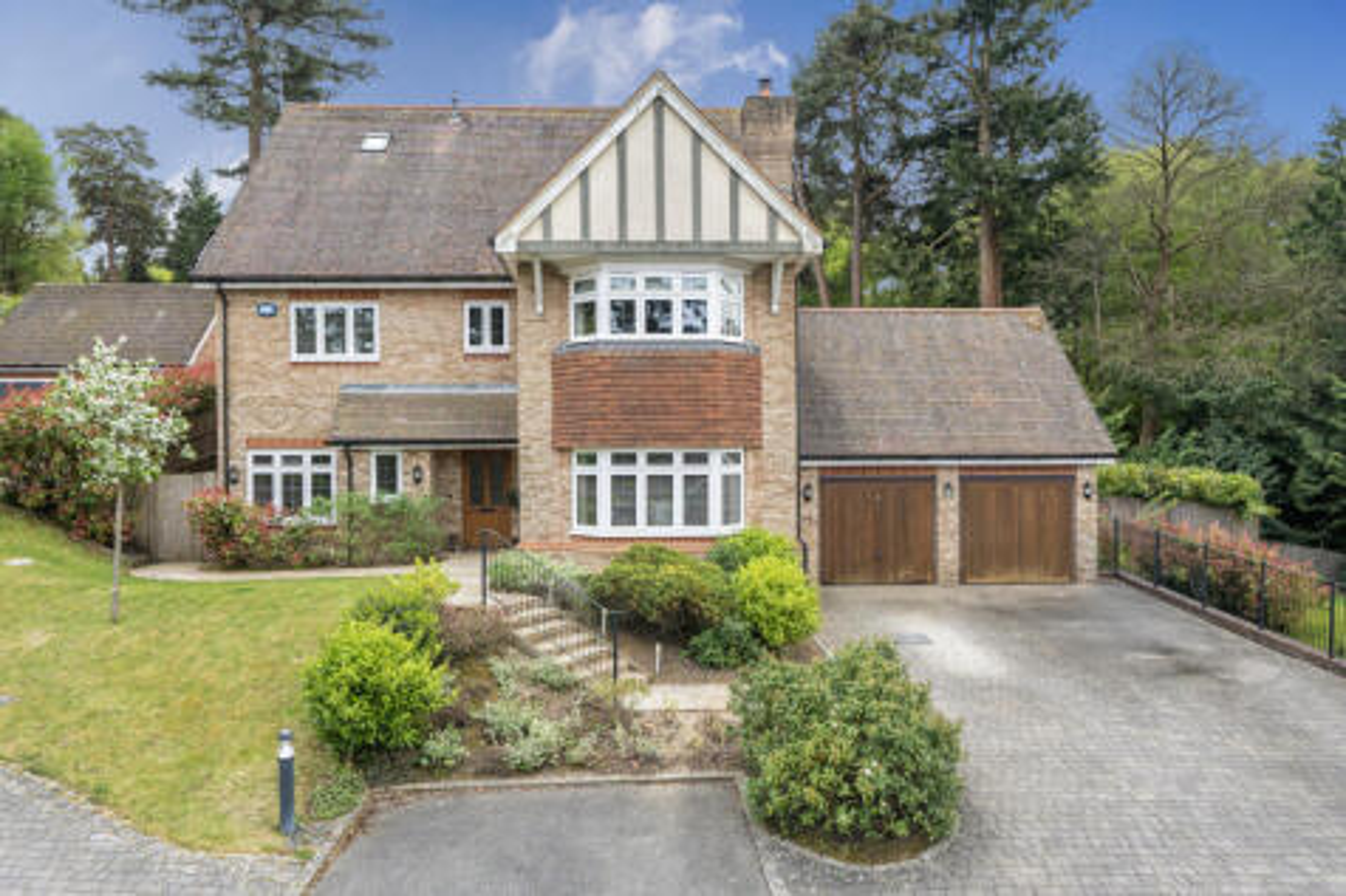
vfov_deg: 57.2
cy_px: 448
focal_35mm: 22
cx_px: 673
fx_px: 822
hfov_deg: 78.6
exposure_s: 1/100
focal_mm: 15
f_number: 8
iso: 400
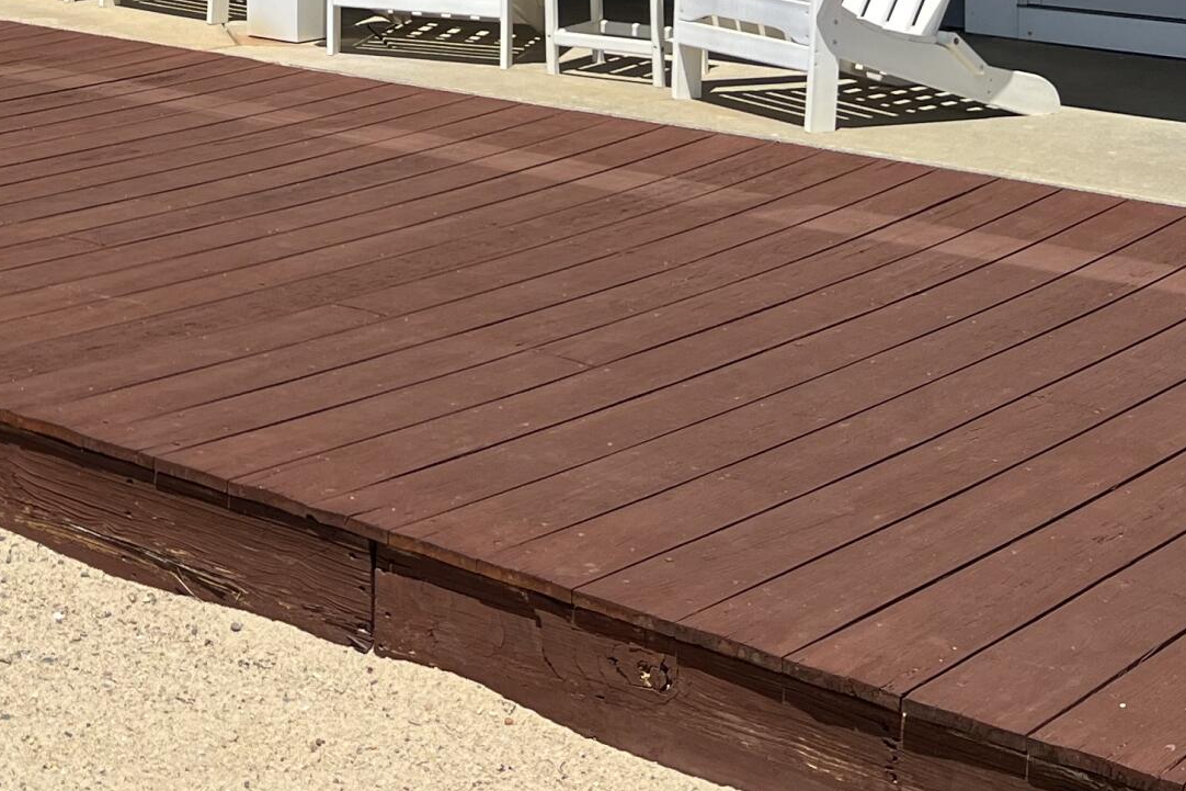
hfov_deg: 25.3
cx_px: -82
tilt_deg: +3.5
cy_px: -426
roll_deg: -0.5
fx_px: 2470
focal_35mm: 75
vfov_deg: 16.4
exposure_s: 1/5076
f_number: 1.5
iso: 50
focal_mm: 5.7
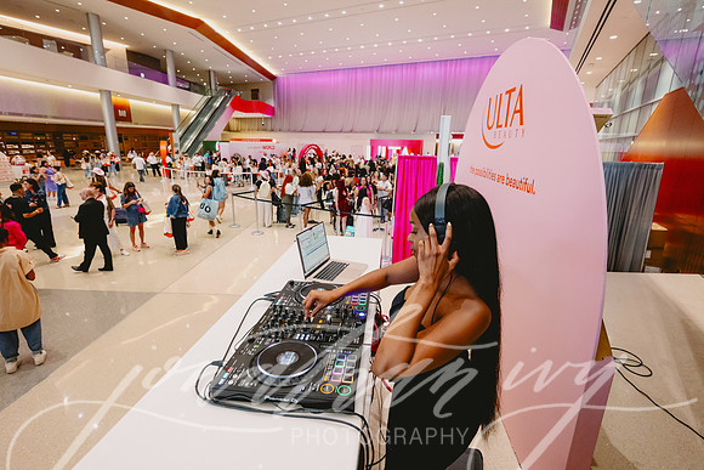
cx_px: 352
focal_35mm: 18
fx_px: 342
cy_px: 235
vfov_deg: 68.9
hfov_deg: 91.6
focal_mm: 17.5
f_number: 5
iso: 4000
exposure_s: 1/160
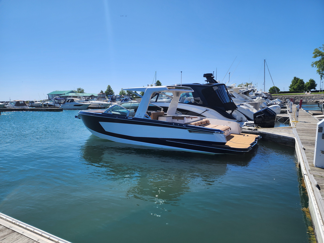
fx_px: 215
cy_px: 122
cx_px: 162
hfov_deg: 73.9
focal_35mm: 23
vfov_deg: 58.9
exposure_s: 1/1279
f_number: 1.8
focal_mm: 6.4
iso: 12
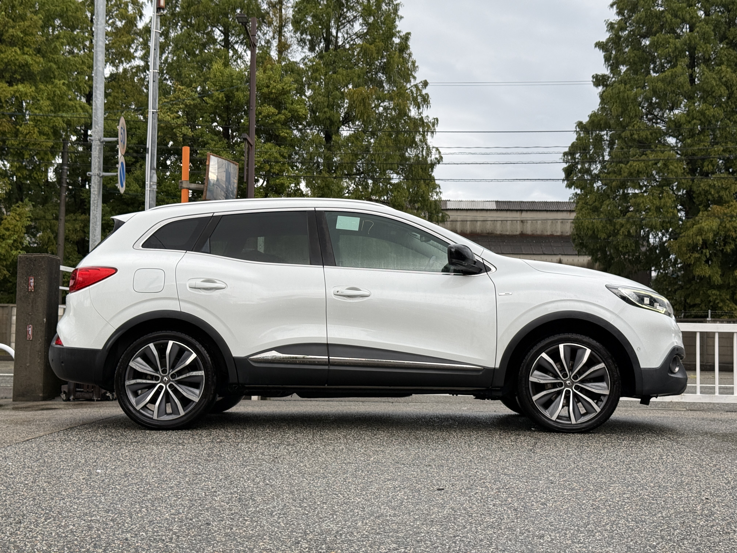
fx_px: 1022
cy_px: 276
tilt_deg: +3.3
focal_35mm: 48
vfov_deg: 30.3
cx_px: 368
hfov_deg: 39.7
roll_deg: -1.1
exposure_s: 1/652
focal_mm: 6.76
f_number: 1.78
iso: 64
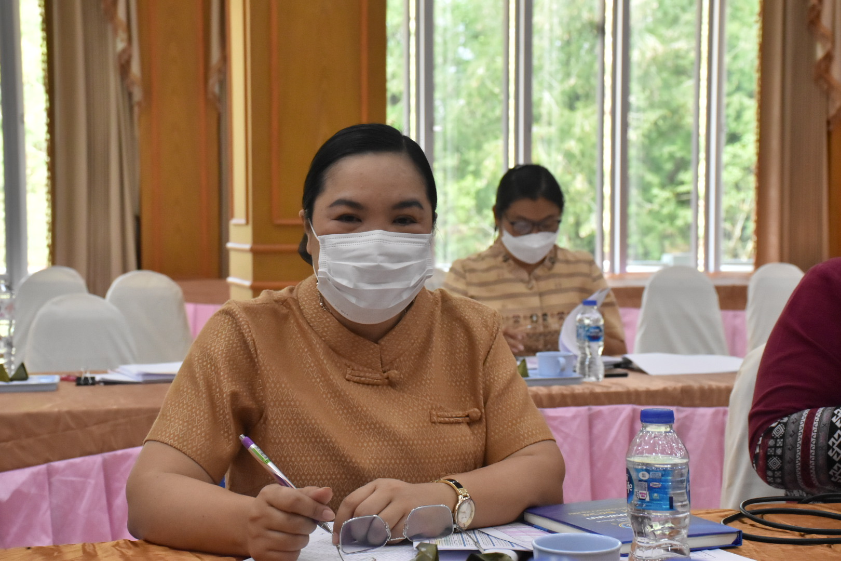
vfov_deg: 18.9
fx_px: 1682
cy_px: 280
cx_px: 420
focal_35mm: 72
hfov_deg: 28.1
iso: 2500
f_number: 7.1
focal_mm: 48
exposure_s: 1/200
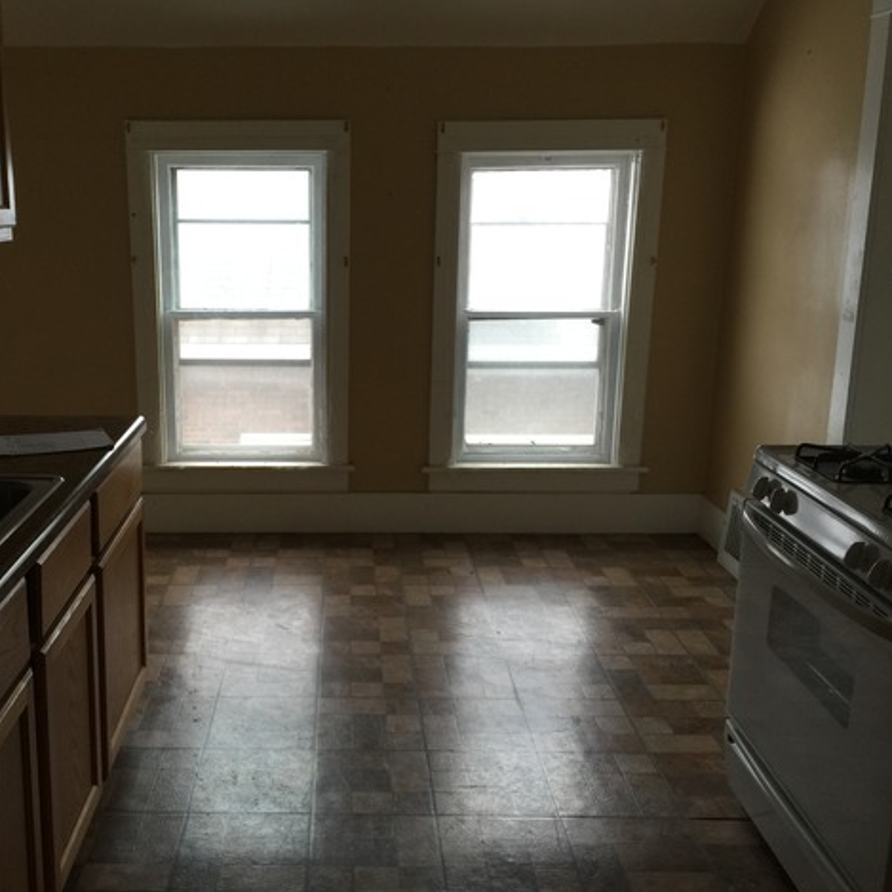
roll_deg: +1.8
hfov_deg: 46.7
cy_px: 439
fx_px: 1020
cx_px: 325
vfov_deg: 47.2
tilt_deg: -11.9
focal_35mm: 35
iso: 50
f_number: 2.2
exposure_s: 1/30
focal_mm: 4.15
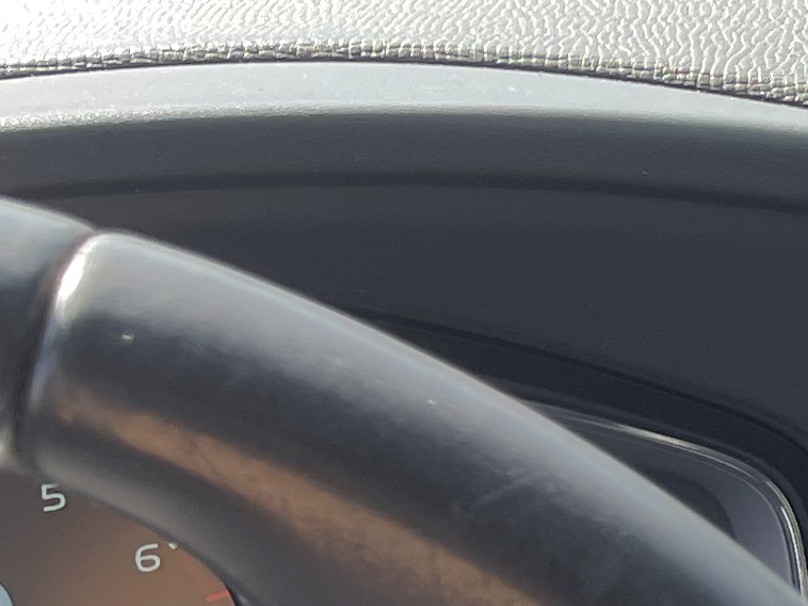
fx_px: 3103
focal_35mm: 133
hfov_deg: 11.9
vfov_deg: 10.6
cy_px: 1038
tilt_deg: -32.1
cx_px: 1976
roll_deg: +0.2
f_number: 1.6
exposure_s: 1/228
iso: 32
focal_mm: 5.1
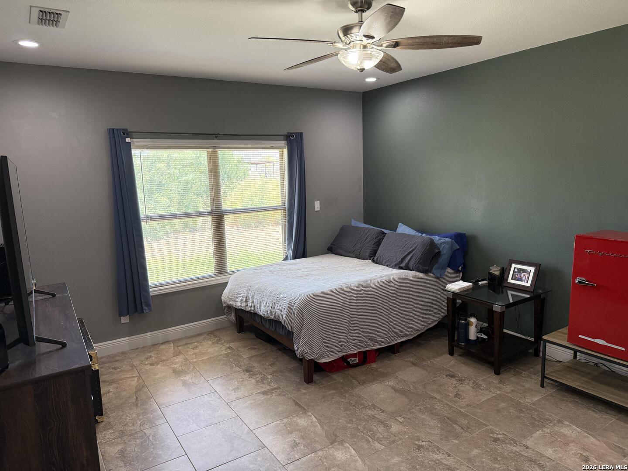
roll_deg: +1.3
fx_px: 435
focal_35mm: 24
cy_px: 236
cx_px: 314
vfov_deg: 56.8
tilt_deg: -7.9
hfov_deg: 71.6
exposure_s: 1/137
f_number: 1.78
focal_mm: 6.76
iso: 200
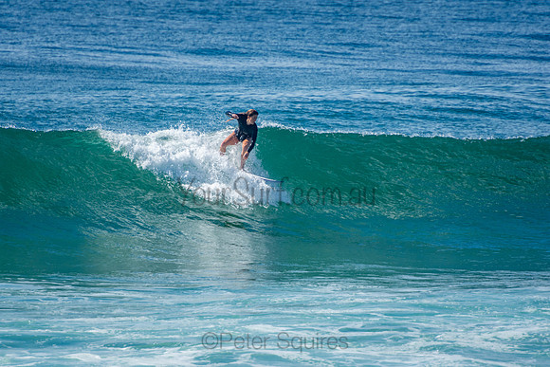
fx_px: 9168
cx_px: 275
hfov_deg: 3.4
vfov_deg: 2.3
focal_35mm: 600
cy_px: 184
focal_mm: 400
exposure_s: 1/1250
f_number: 5.6
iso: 220
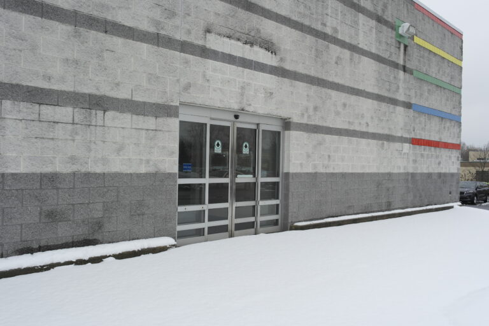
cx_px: 244
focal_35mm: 30
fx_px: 407
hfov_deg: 61.9
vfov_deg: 43.6
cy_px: 163
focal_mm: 20
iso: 100
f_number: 6.3
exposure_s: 1/320
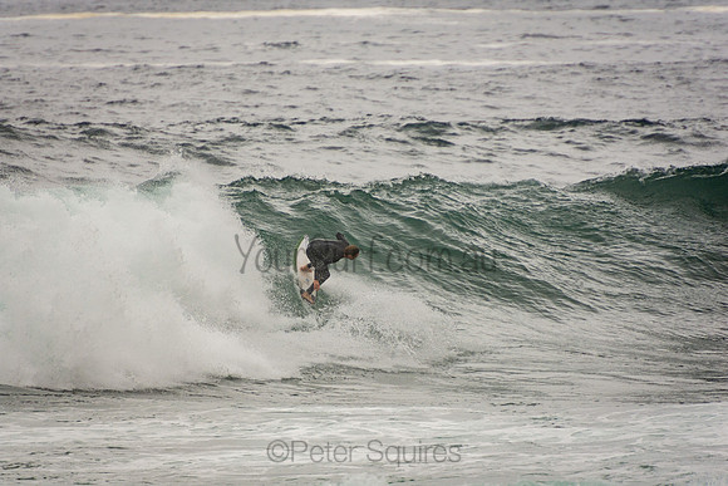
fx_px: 12136
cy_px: 243
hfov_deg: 3.4
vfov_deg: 2.3
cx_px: 364
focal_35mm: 600
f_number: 5.6
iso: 250
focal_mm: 400
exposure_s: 1/1250
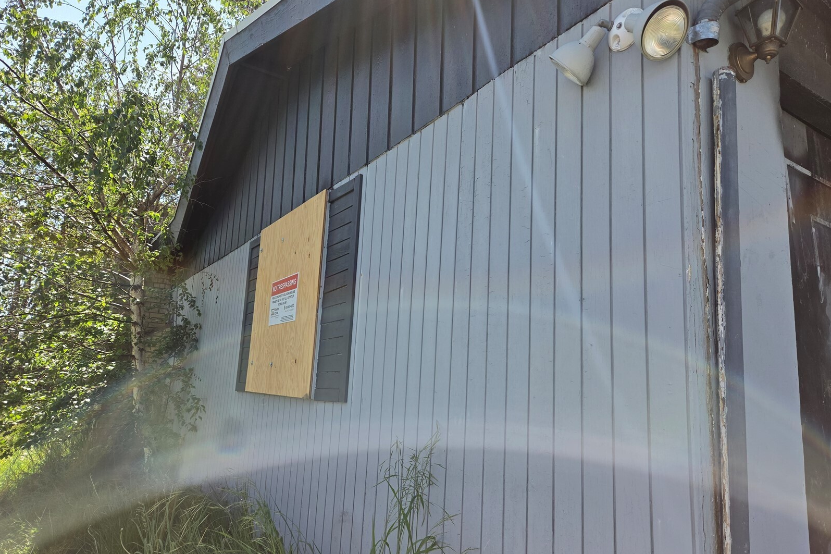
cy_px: 292
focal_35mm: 24
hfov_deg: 73.7
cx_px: 415
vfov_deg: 53.1
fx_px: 554
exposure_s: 1/2027
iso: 125
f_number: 1.8
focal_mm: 5.4
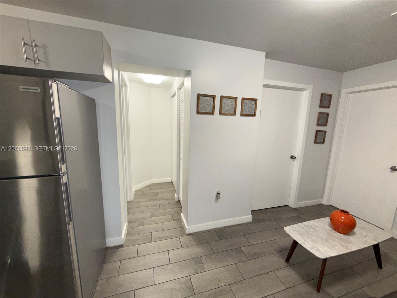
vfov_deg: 85.7
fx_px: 161
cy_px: 149
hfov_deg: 102.1
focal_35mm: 14
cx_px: 198
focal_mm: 2.22
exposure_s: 1/60
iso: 320
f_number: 2.2
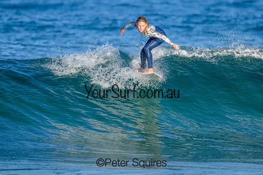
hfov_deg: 2.0
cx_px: 137
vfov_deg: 1.4
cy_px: 65
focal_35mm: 1010
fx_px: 7377
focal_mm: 800
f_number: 6.3
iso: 400
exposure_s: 1/2000
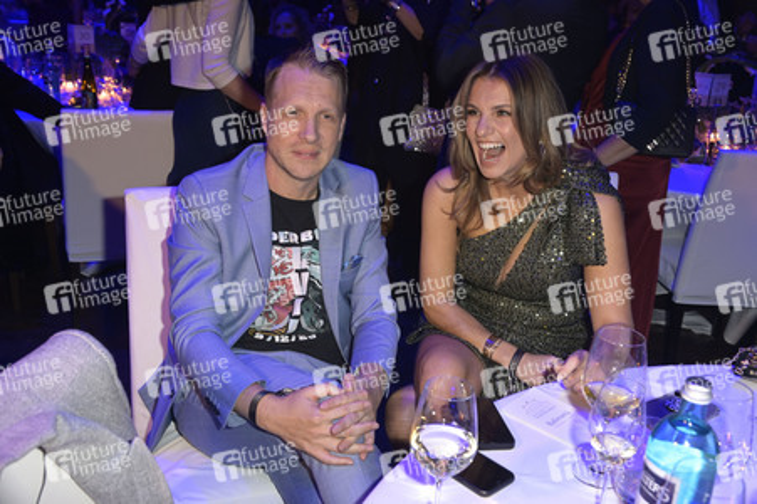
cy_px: 252
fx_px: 756
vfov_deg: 36.8
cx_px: 378
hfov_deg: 53.2
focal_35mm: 36
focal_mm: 36
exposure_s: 1/60
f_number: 5.6
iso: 2500
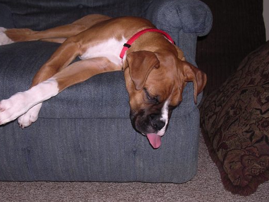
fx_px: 389
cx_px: 116
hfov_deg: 38.1
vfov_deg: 29.1
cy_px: 101
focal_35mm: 50
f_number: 2.9
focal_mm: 6.2
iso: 100
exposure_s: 1/60.1
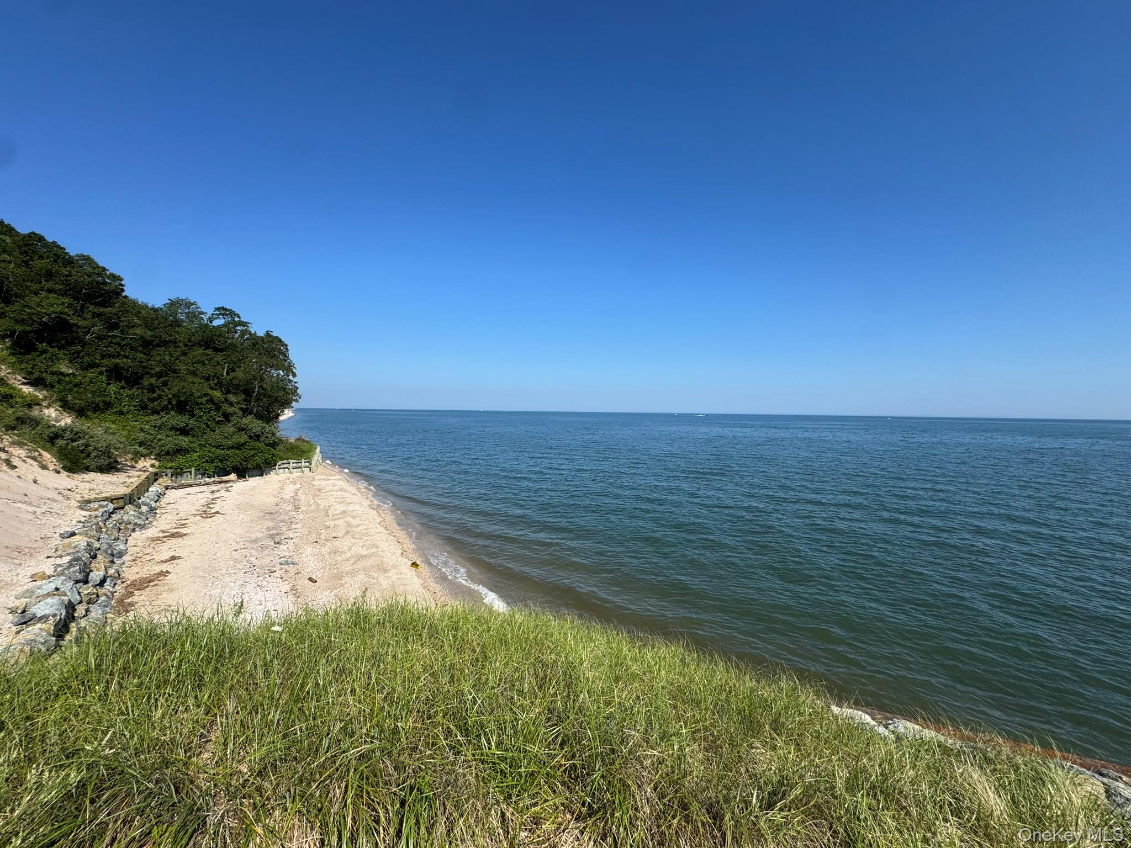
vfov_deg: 85.7
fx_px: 457
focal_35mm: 14
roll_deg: -0.7
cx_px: 566
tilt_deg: -2.7
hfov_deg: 102.1
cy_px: 424
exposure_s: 1/2874
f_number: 2.2
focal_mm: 2.22
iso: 50
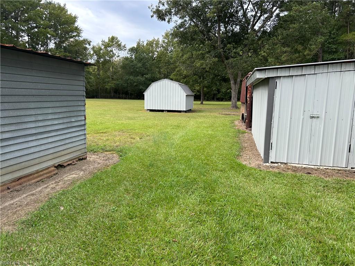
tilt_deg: -6.6
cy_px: 133
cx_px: 178
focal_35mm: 26
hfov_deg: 67.3
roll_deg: -0.5
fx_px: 267
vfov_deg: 53.1
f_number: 1.5
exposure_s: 1/1029
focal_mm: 5.7
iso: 50
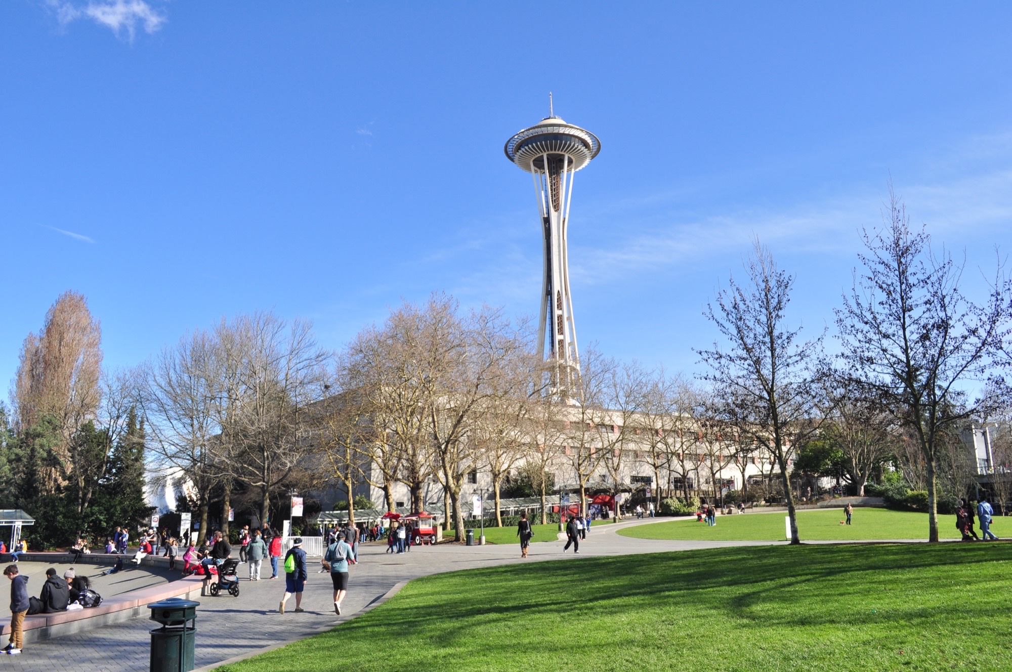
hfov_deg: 67.4
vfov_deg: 47.8
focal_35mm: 27
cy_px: 336
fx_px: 758
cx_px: 506
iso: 200
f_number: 9
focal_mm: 18
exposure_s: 1/320
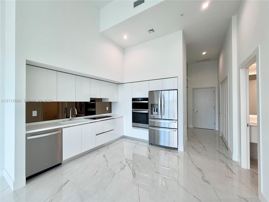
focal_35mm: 14
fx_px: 109
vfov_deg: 85.7
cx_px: 134
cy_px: 101
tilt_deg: +1.0
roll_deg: +1.0
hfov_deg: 102.1
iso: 64
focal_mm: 2.22
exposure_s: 1/121
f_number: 2.2
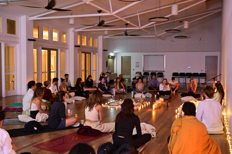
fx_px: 258
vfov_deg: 33.4
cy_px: 77
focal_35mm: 40
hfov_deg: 48.5
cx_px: 116
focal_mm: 40
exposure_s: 1/50
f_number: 2.8
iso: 6400
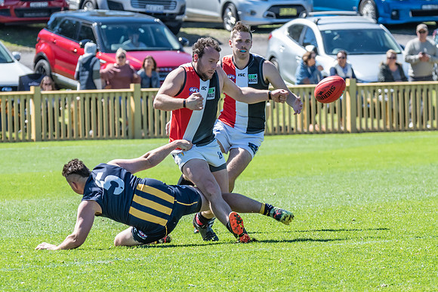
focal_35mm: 641
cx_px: 234
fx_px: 7803
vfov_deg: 2.1
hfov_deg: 3.2
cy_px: 184
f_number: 11
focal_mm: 300
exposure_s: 1/640
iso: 800
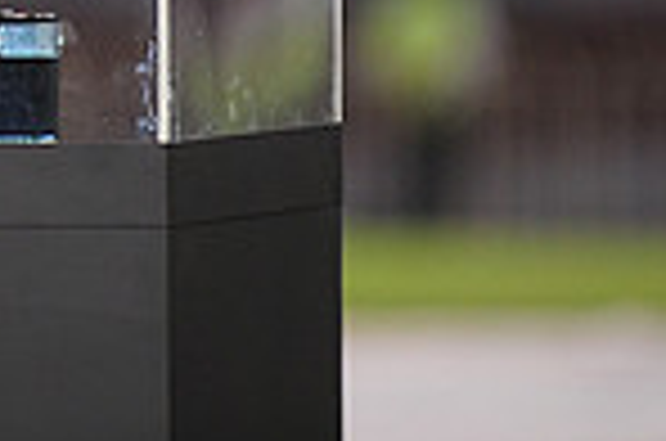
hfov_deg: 2.6
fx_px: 14491
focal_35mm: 785
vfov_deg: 1.7
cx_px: -104
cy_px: -392
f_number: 2.8
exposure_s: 1/400
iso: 1250
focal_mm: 200
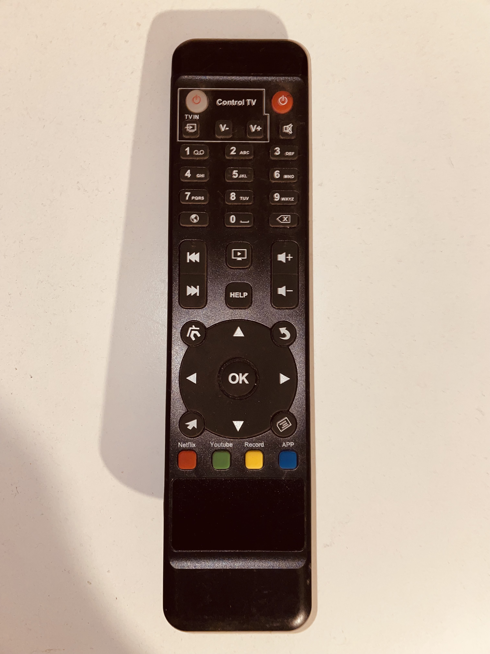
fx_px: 491
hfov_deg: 53.1
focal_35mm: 26
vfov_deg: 67.3
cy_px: 327
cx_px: 245
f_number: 1.6
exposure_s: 1/4
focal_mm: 4.2
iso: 32
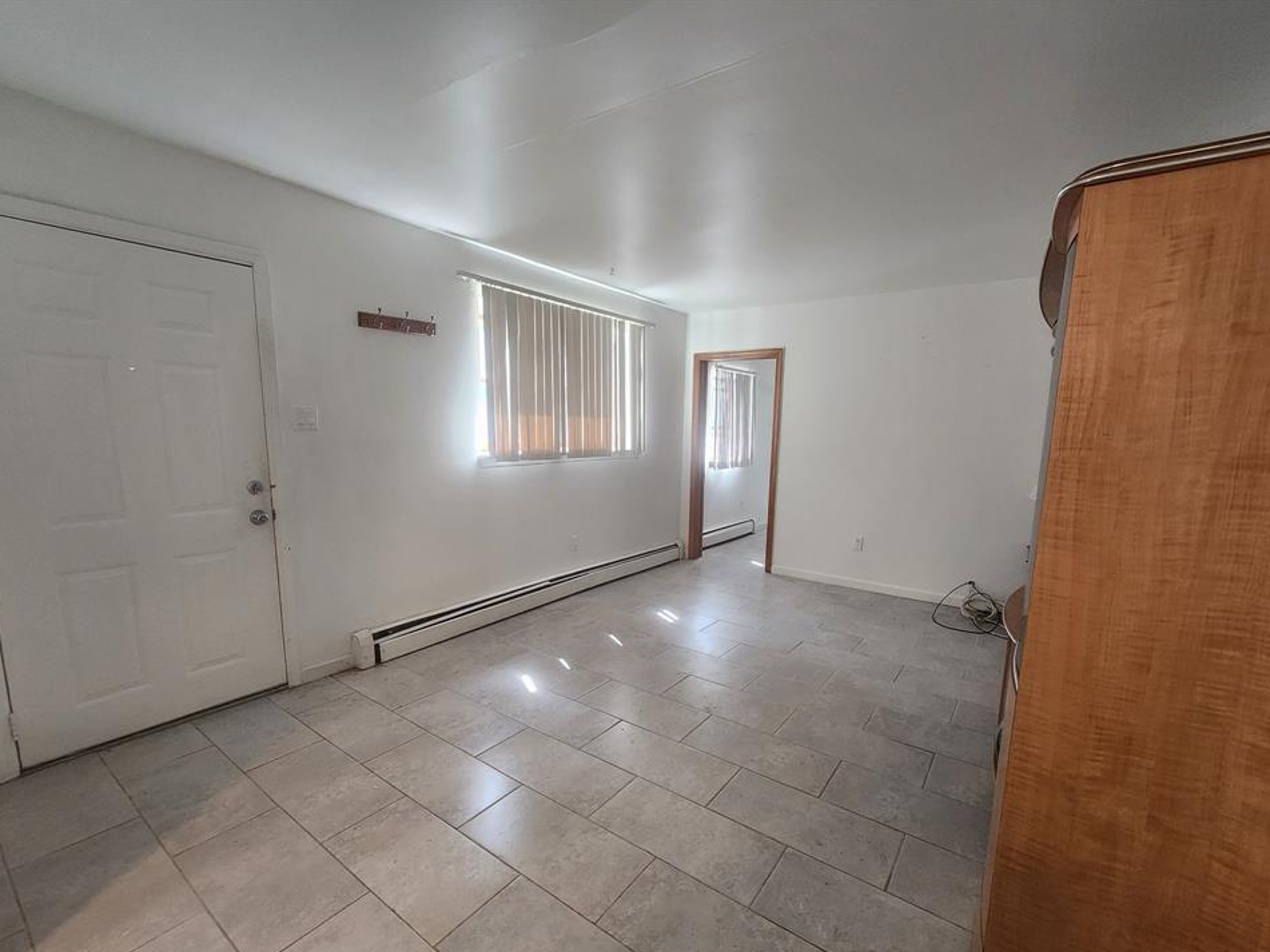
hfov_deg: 102.1
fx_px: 514
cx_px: 633
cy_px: 510
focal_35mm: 14
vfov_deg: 85.5
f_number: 2.2
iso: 400
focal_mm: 2.2
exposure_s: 1/60
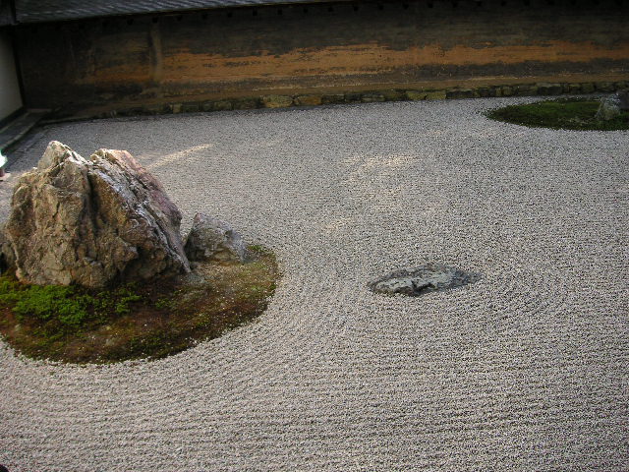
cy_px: 236
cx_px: 314
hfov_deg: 50.1
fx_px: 672
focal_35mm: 37
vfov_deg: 38.7
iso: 50
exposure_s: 1/180
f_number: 2.8
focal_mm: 6.1
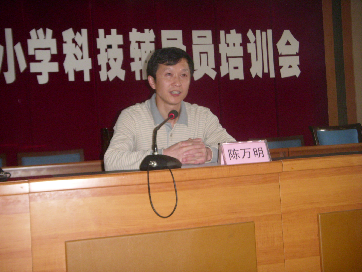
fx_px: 481
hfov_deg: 41.2
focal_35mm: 46
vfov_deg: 31.5
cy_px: 136
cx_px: 181
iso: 300
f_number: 3.9
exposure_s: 1/60
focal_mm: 9.6
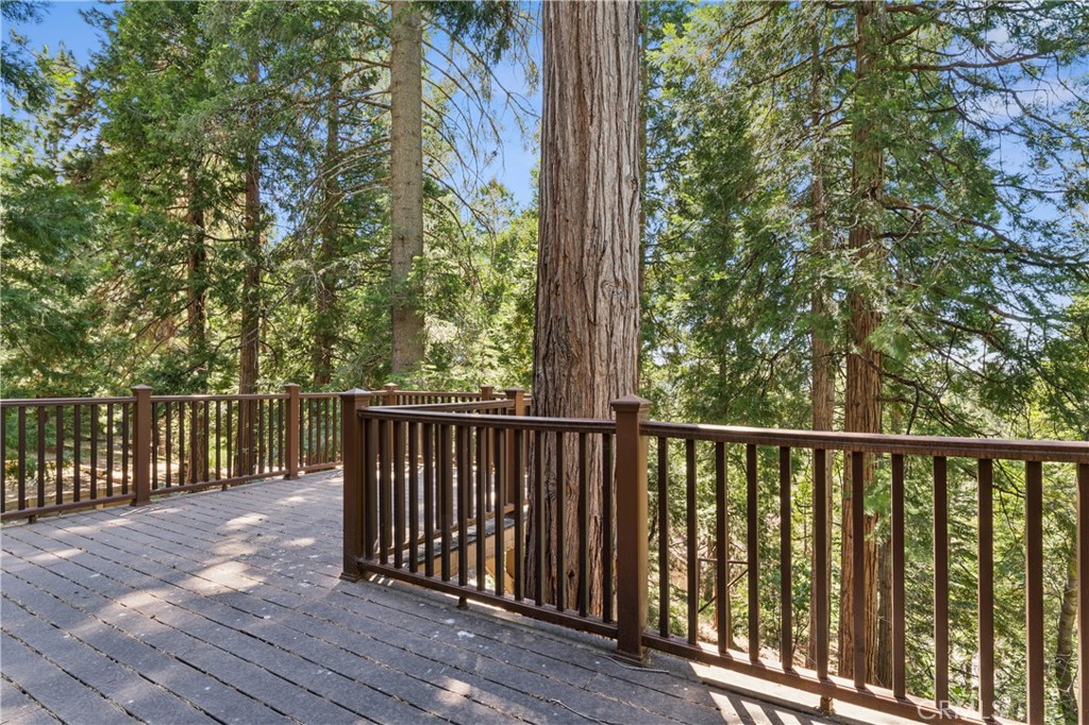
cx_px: 544
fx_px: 535
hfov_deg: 91.0
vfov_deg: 68.2
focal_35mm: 18
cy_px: 362
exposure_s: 1/2
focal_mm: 17.7
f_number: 22
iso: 100
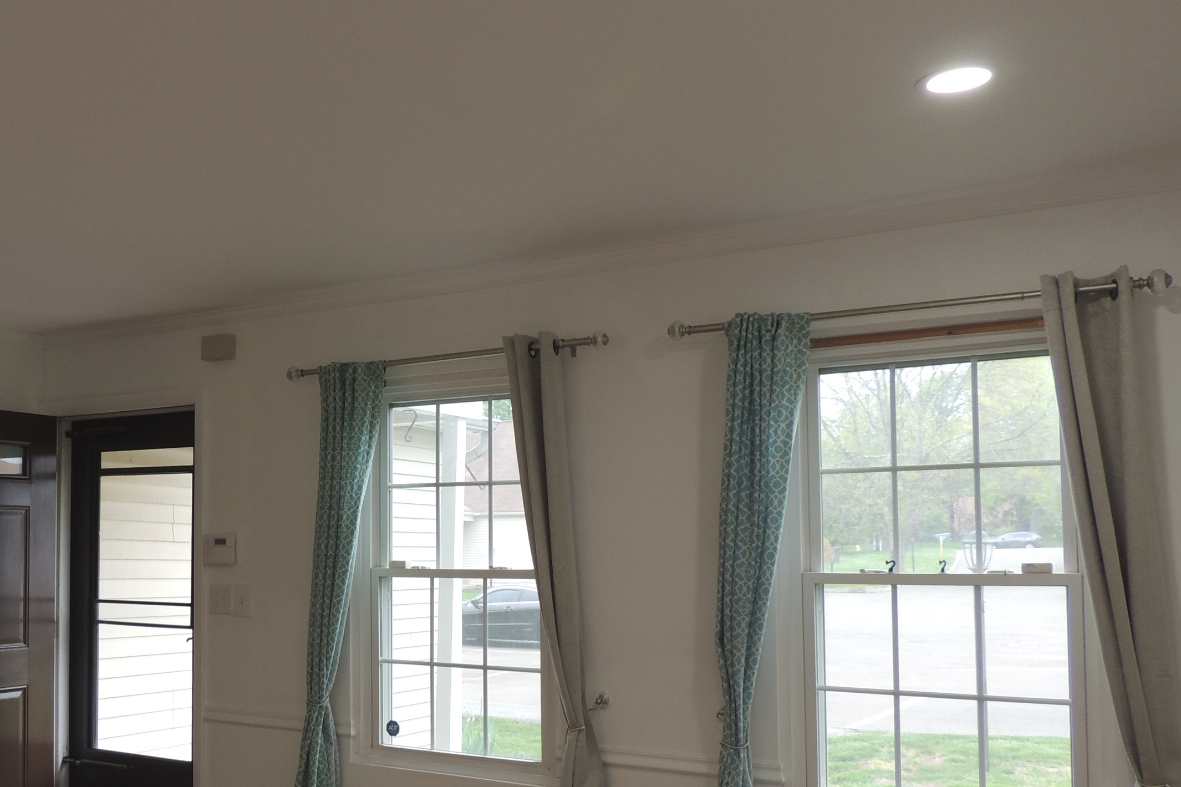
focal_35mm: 36
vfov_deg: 36.7
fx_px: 1181
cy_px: 485
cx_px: 332
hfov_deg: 51.4
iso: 100
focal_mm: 4.3
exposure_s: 1/60
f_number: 3
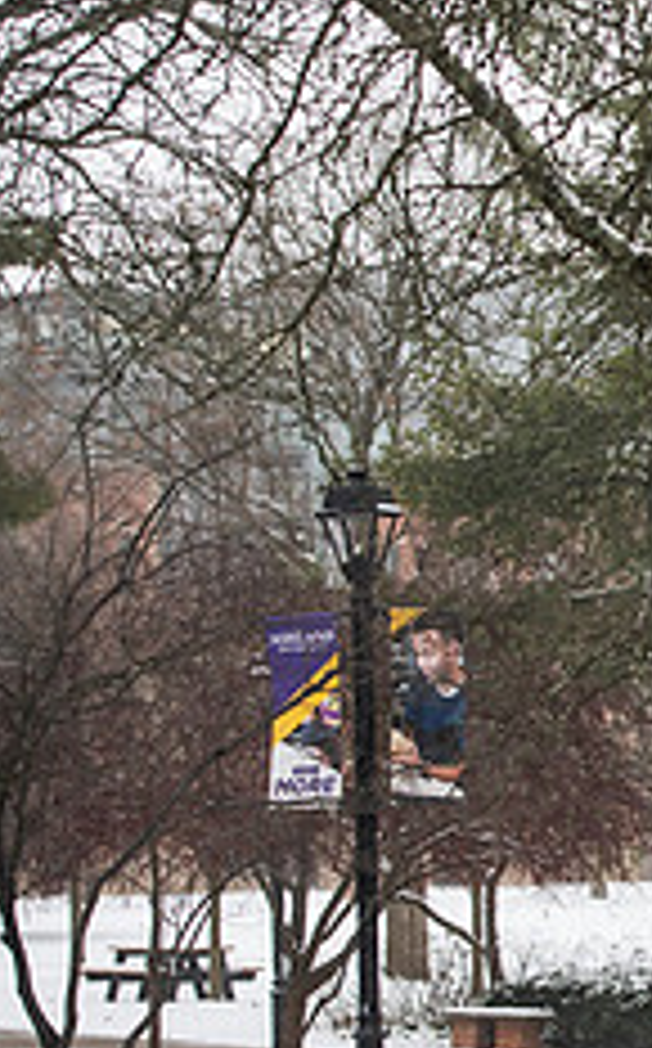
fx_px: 5076
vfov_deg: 11.8
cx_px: 1295
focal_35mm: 178
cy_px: 600
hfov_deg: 7.1
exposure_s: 1/250
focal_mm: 70
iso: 400
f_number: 4
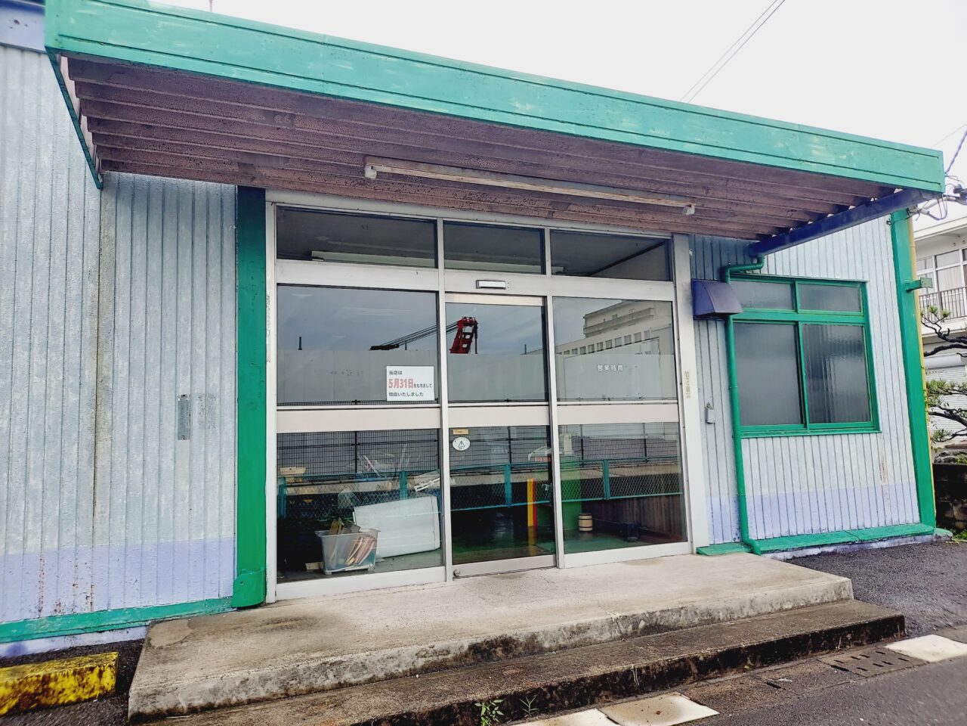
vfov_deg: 54.9
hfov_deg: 69.4
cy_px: 363
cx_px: 484
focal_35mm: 25
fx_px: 698
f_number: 2
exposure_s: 1/322
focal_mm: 4.6
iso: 50
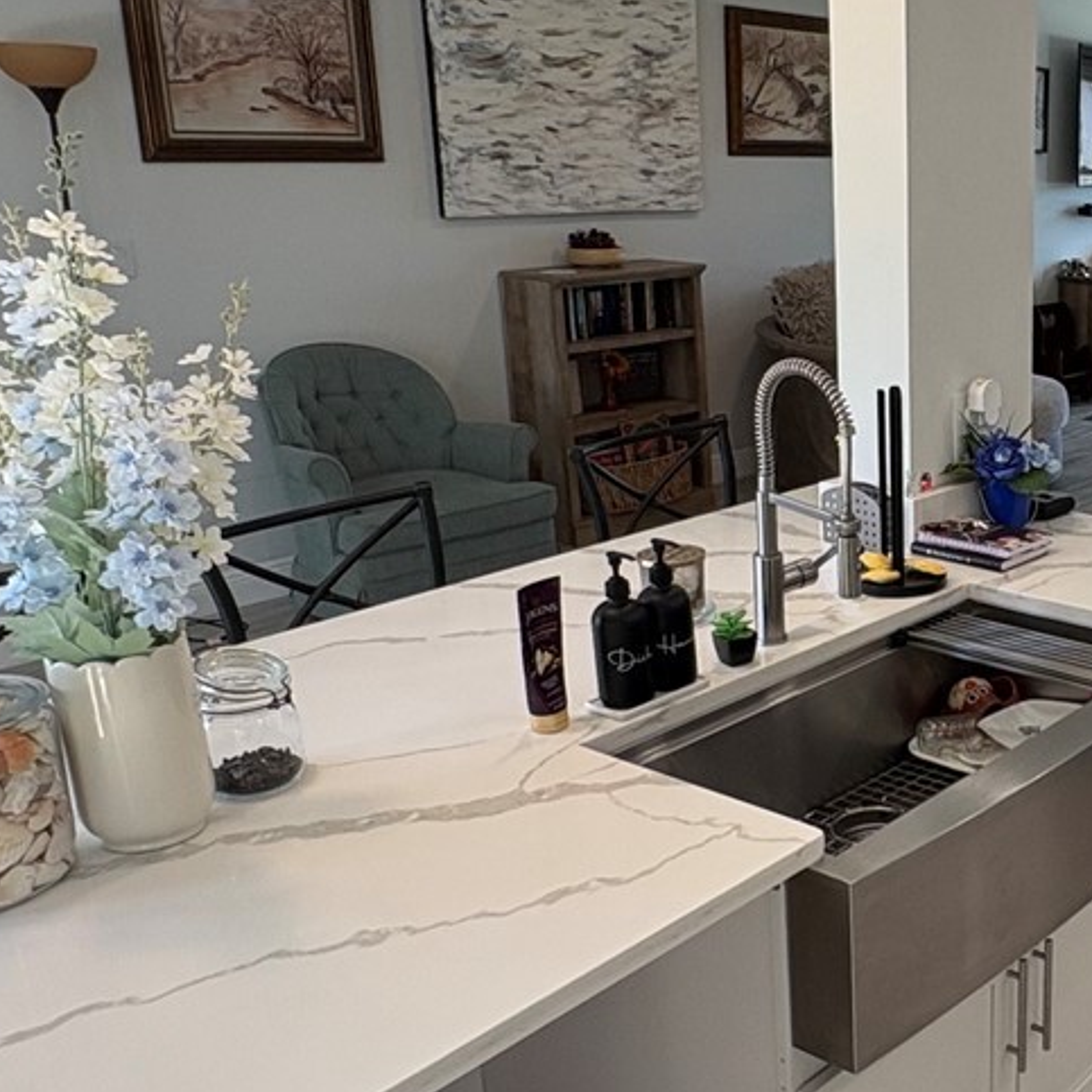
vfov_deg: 40.9
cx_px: 1158
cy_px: 536
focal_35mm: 41
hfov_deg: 35.8
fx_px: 1463
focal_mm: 2.22
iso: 100
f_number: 2.2
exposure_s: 1/126
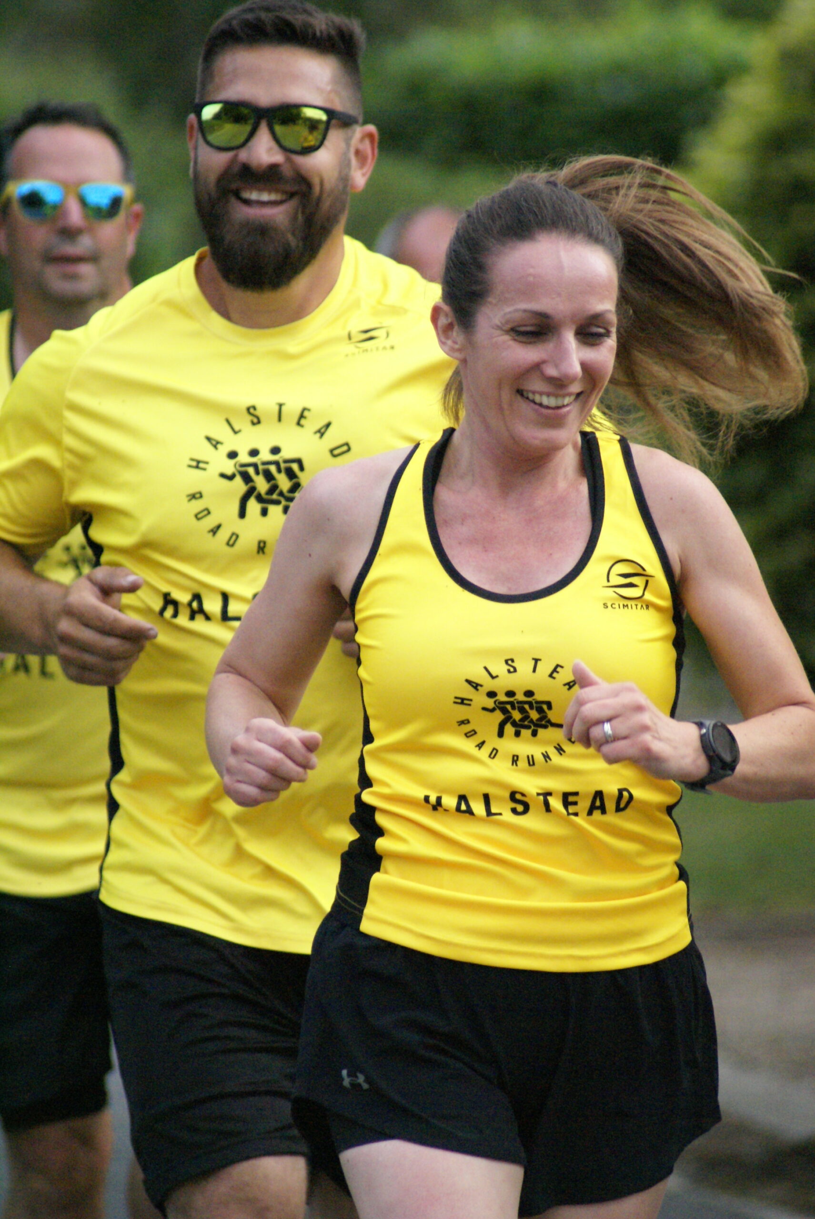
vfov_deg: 4.9
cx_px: 408
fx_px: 14236
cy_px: 610
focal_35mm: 420
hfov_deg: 3.3
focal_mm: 280
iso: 1600
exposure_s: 1/640
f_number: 6.3
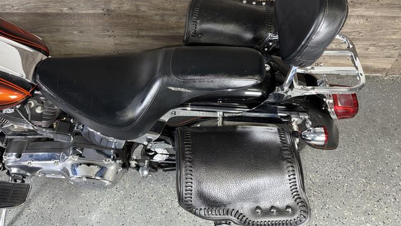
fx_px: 287
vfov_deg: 42.6
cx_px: 195
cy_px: 87
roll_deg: +1.1
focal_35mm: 27
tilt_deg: -43.0
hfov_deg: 69.8
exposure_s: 1/15
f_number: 1.78
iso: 80
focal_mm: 6.76
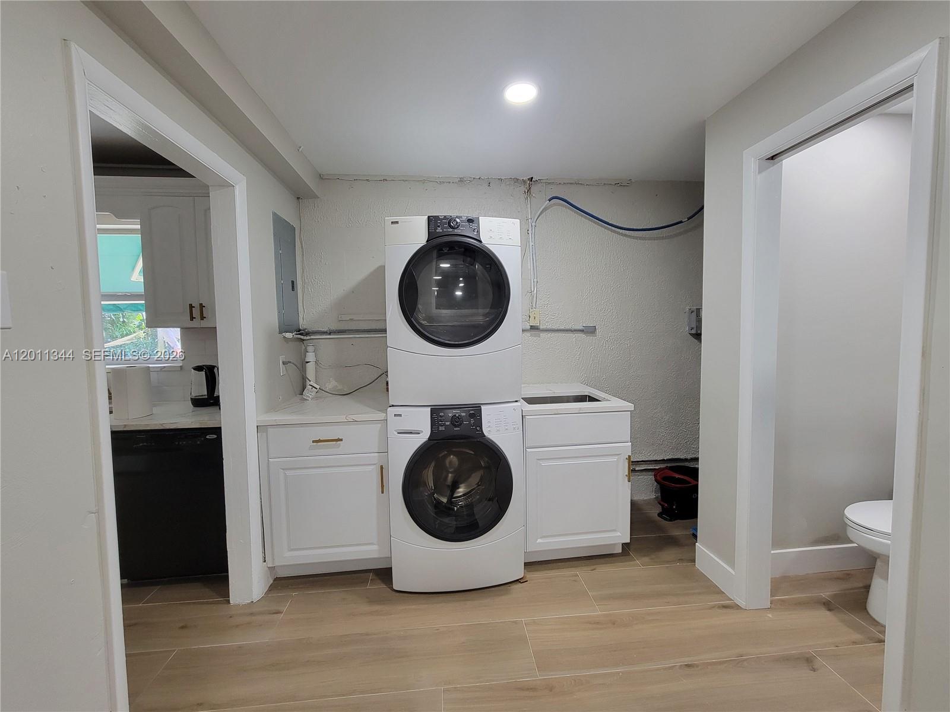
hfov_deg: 106.2
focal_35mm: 13
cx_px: 475
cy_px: 356
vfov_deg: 89.9
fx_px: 357
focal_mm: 2.2
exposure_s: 1/60
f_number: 2.2
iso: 250
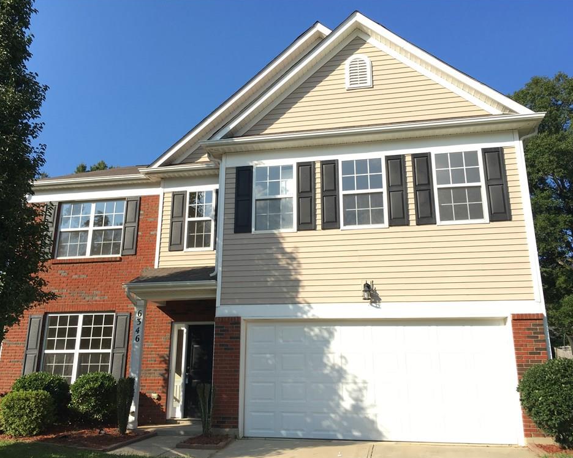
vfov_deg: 47.1
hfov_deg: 57.2
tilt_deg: +17.0
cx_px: 274
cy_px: 232
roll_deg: -0.6
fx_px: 526
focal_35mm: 31
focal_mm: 4.15
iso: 25
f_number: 2.2
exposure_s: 1/785
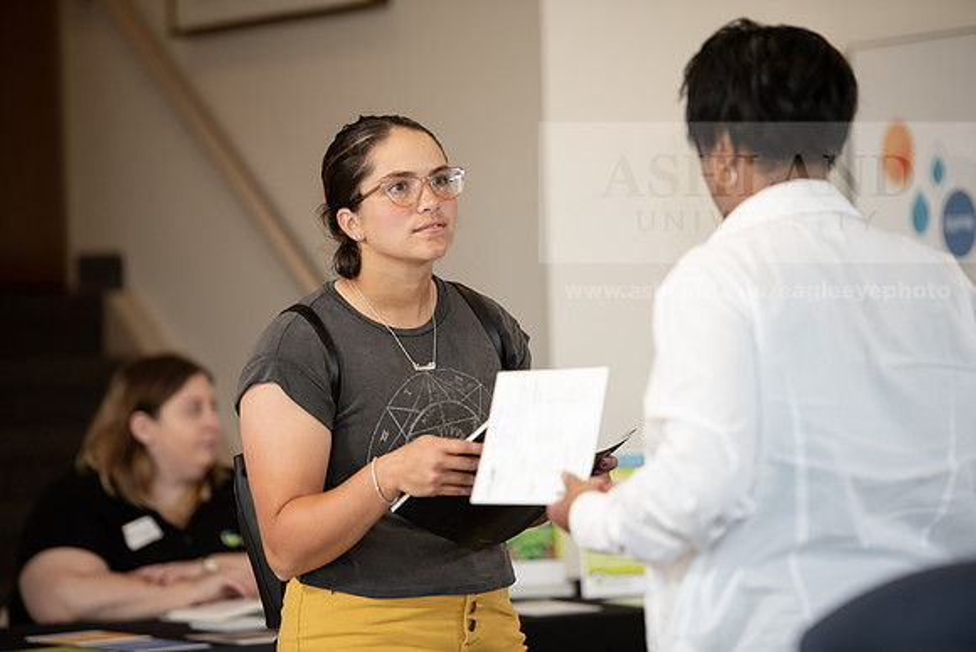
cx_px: 488
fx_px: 4474
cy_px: 326
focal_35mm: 165
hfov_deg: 12.4
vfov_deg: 8.3
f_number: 3.2
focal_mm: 165
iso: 1000
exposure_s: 1/200
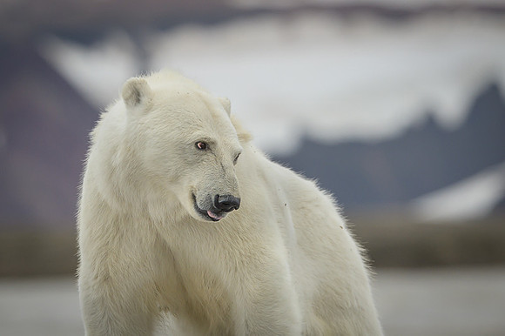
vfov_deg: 2.2
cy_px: 130
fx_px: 8588
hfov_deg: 3.4
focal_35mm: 613
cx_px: 196
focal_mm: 500
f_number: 7.1
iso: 1600
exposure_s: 1/2000
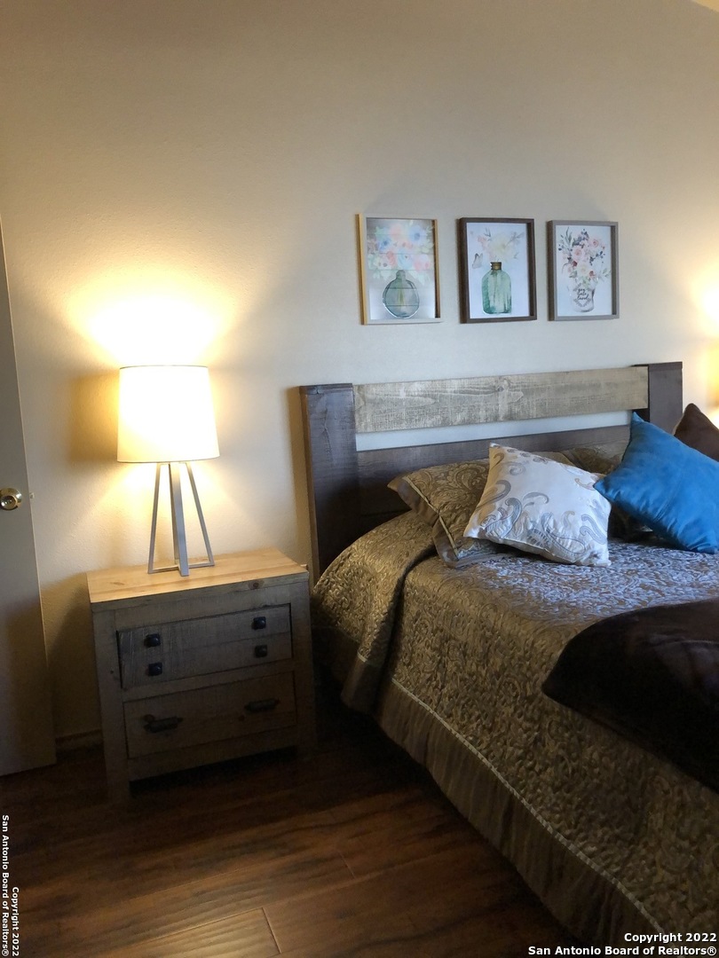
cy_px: 479
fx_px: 775
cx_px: 360
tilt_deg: -5.9
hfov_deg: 49.7
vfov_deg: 63.4
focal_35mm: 28
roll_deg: +4.4
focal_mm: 3.99
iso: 320
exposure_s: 1/60
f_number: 1.8
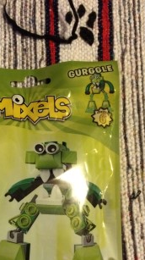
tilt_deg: -80.6
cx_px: 34
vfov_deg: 45.9
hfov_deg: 26.6
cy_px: 166
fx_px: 302
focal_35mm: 44
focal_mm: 4.15
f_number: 2.2
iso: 320
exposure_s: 1/17
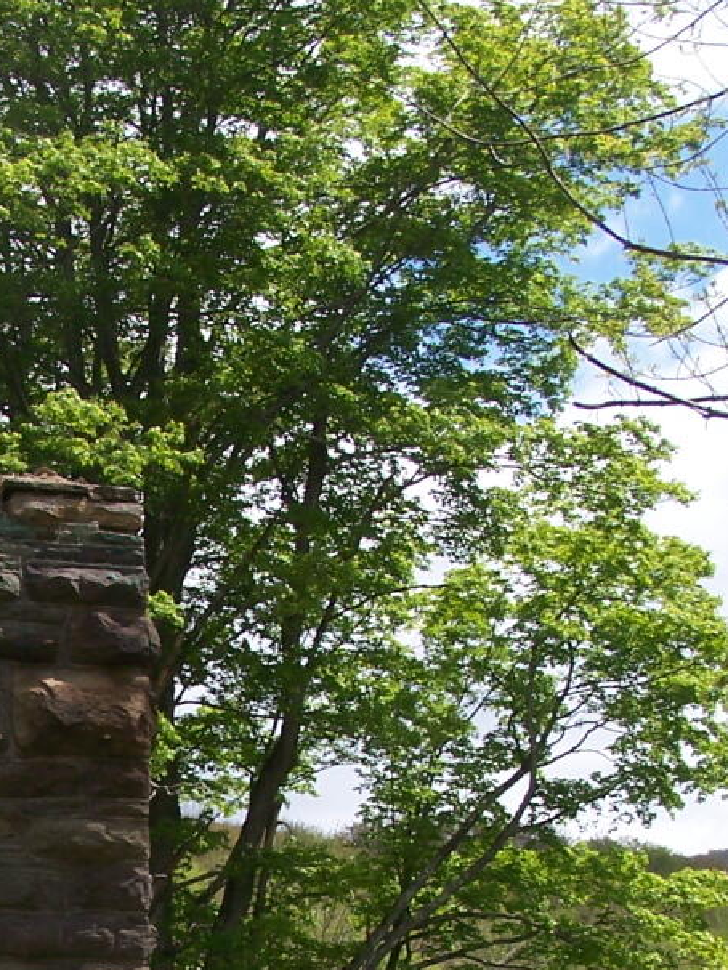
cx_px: -30
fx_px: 3224
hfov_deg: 12.7
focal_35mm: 115
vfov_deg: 16.7
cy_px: 977
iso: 80
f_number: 4.5
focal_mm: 8.5
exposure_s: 1/640
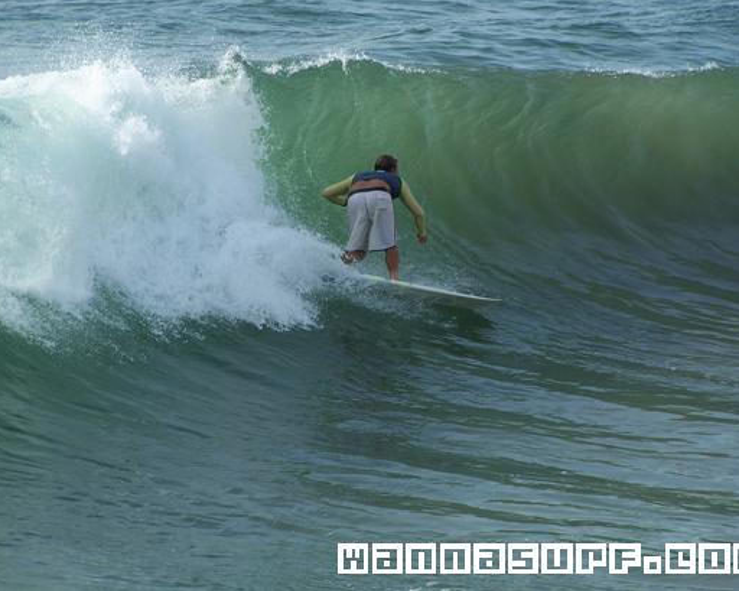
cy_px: 295
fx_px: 4328
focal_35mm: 198
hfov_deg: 9.8
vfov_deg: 7.8
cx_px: 390
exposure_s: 1/1000
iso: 80
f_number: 3.2
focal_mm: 31.3
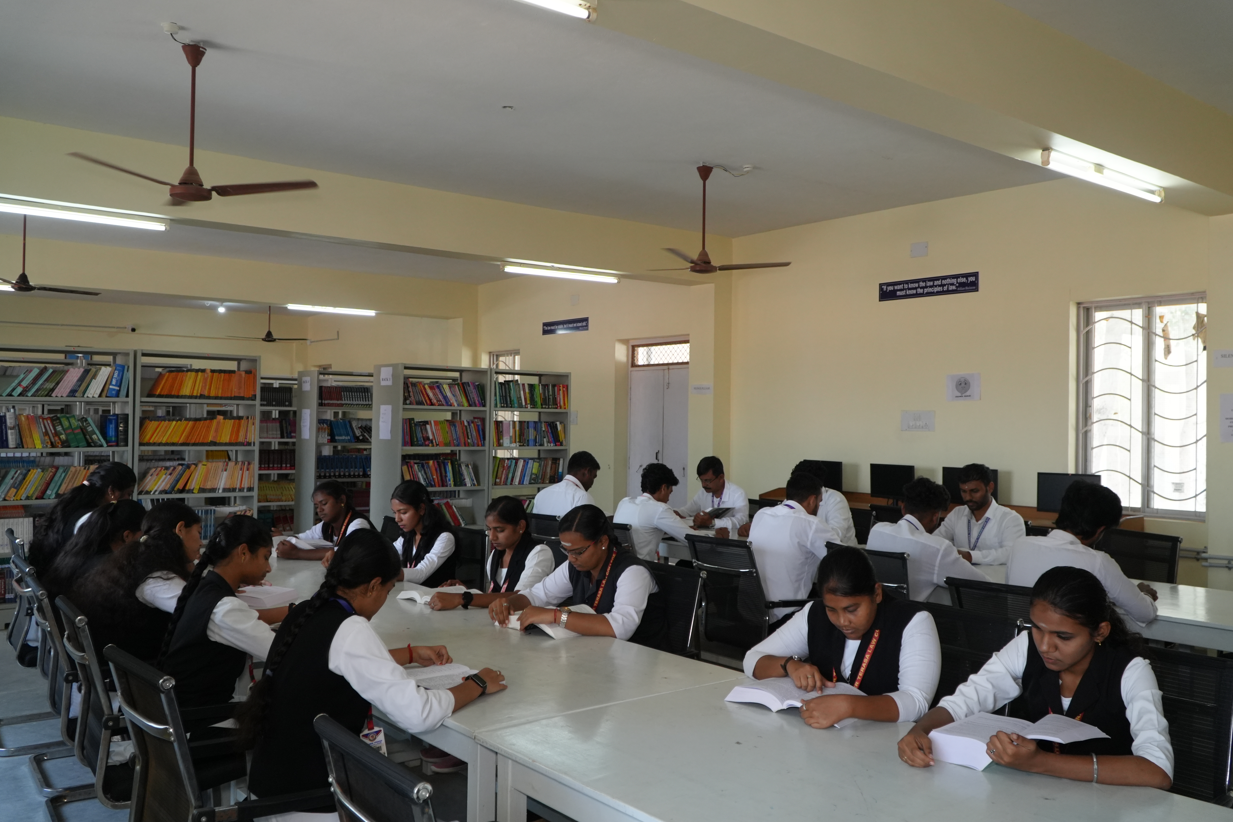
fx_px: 959
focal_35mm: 28
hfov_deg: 65.5
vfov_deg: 46.4
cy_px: 400
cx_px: 603
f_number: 4
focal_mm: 18
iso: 800
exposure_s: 1/160
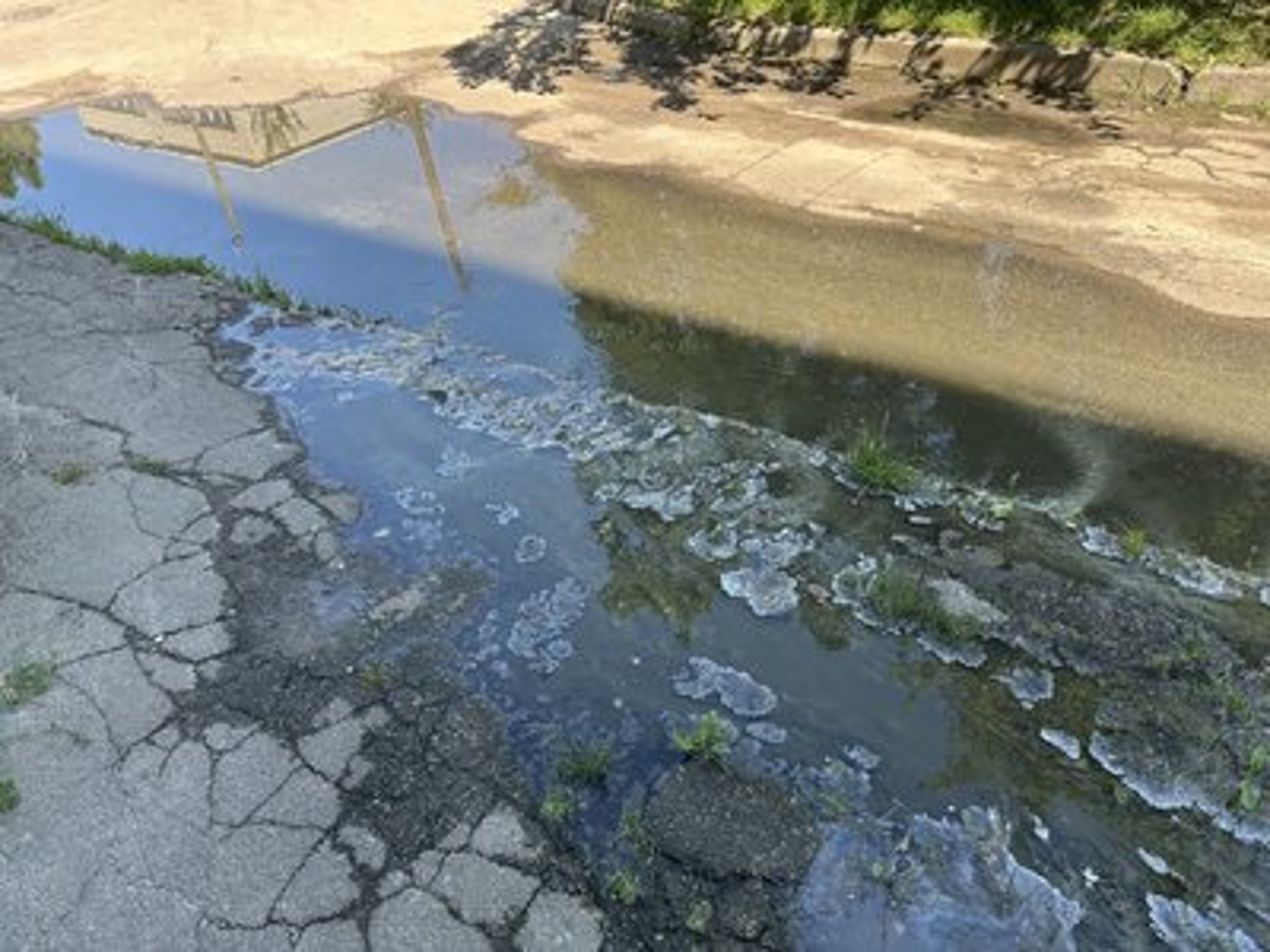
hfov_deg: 71.6
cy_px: 476
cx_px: 635
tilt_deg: -35.8
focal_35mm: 24
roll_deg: +6.1
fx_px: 881
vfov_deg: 56.8
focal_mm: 6.86
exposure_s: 1/724
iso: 80
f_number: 1.78
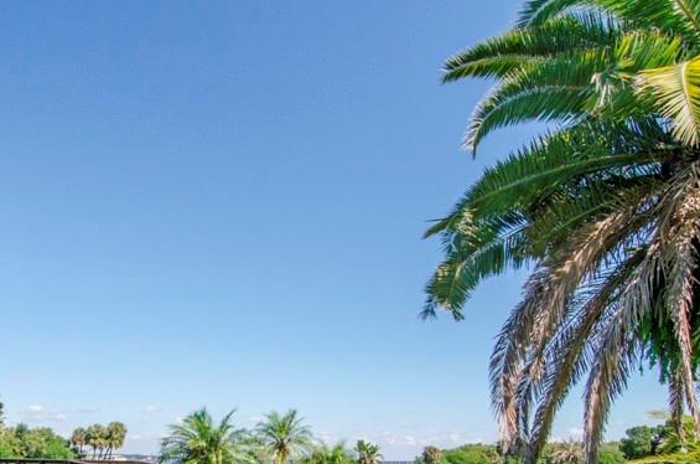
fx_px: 580
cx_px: 188
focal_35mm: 30
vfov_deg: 41.2
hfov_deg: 59.4
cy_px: 386
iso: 500
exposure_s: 1/4000
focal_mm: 11
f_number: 5
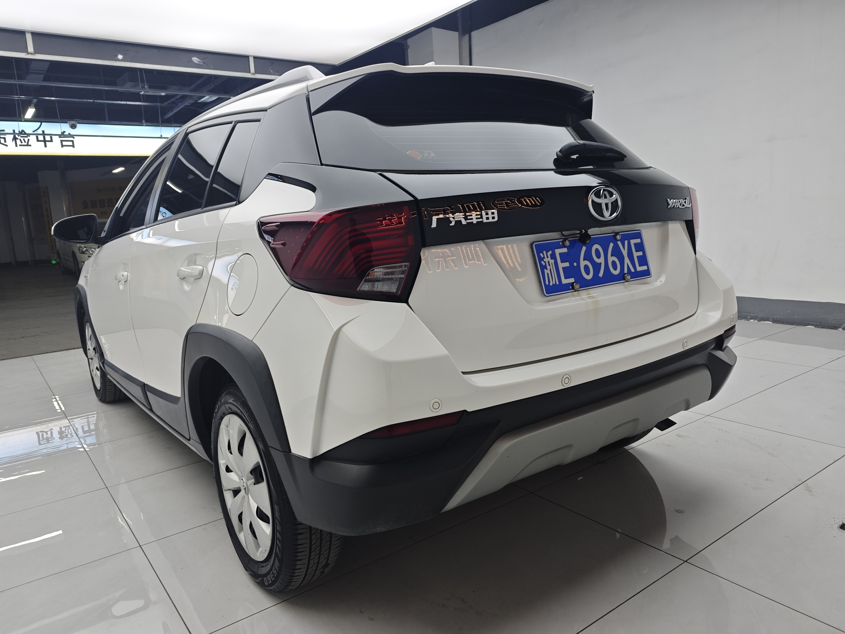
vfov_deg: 56.8
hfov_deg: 71.6
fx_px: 586
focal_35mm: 24
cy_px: 317
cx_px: 422
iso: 50
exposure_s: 1/100
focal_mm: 5.84
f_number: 1.6
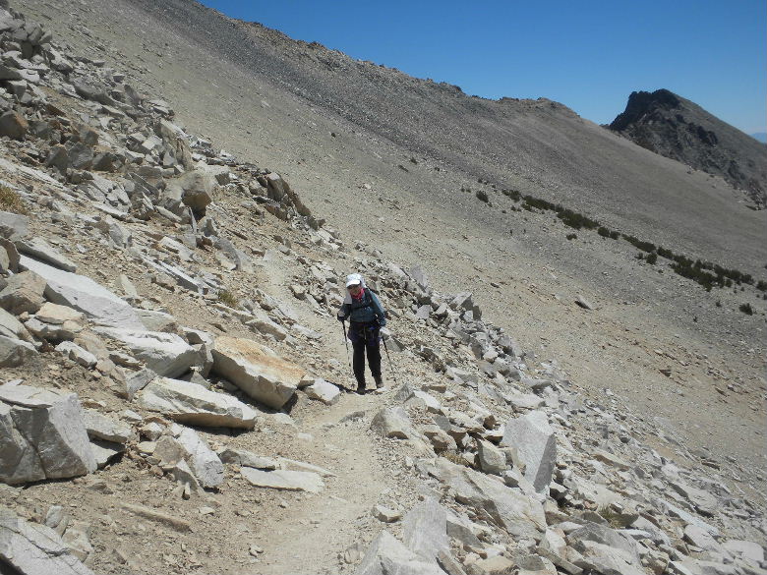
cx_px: 384
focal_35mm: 37
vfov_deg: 38.7
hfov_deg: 50.1
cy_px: 288
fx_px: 820
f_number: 10
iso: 64
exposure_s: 1/202
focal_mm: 6.6
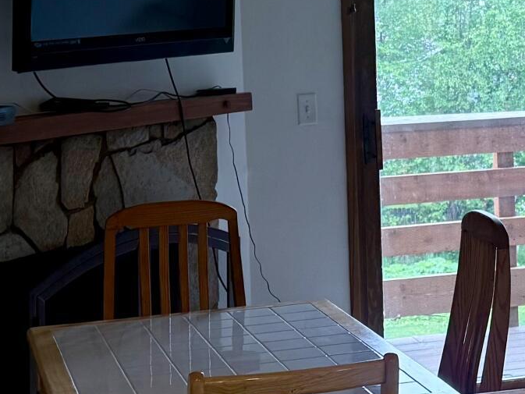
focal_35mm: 107
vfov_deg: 13.7
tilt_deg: +0.2
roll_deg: +2.1
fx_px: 1623
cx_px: 490
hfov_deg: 18.0
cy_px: 5
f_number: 1.78
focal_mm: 6.76
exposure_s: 1/120
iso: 160
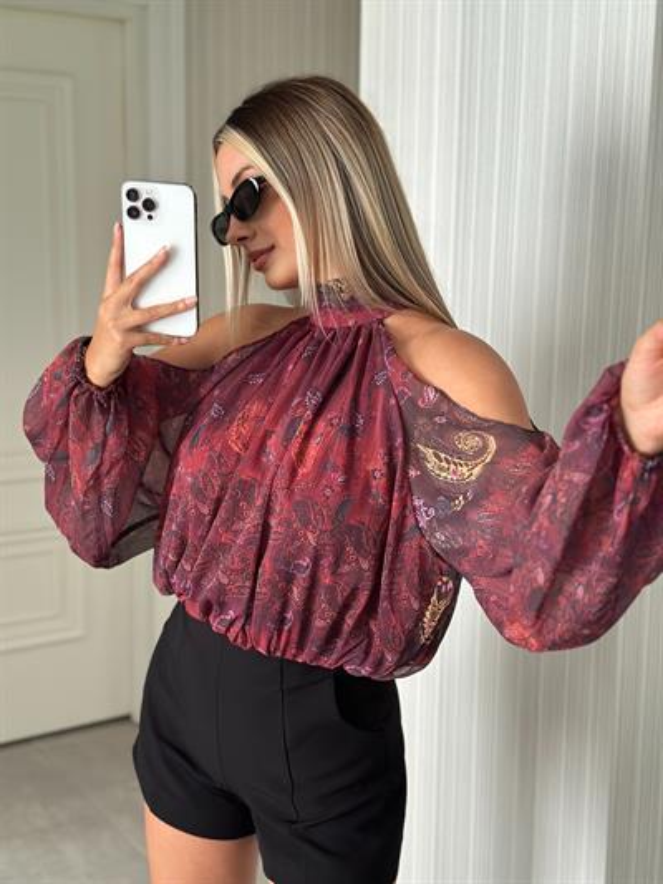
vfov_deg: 39.6
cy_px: 442
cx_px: 332
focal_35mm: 48
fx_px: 1225
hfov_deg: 30.3
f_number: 1.78
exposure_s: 1/40
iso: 400
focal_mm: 6.86
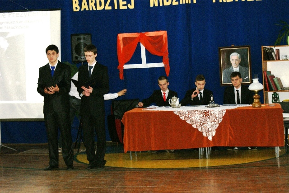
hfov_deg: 27.0
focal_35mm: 75
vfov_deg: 18.2
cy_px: 96
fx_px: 602
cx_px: 144
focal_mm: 50
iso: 400
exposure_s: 1/80
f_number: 5.6
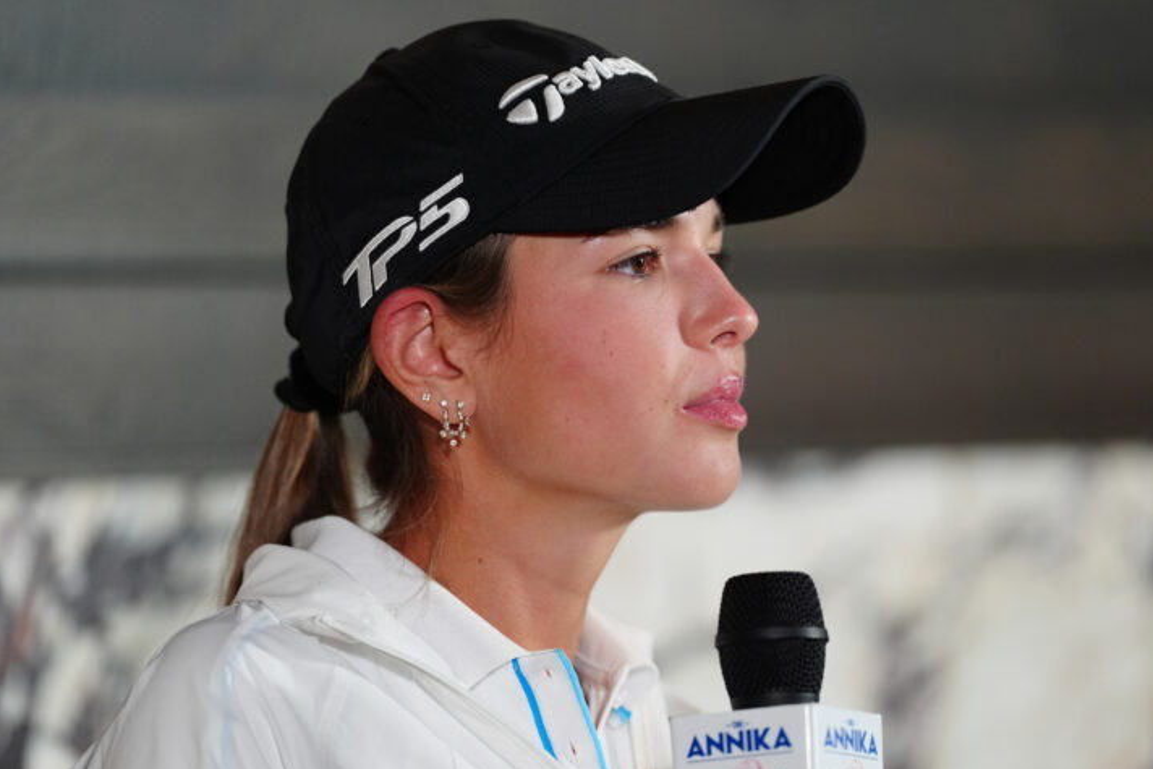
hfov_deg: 6.5
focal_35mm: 316
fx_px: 10122
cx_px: 591
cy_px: 390
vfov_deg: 4.4
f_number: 2.8
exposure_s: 1/640
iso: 1600
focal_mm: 300
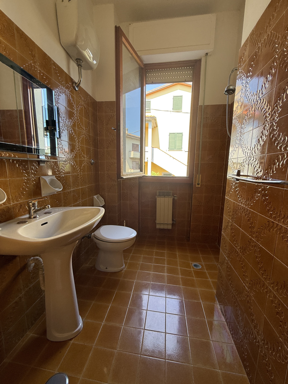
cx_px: 144
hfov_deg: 85.7
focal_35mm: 14
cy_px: 192
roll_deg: -0.4
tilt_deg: -9.7
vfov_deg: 102.1
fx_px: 155
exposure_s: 1/99
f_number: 2.2
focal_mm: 2.22
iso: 50
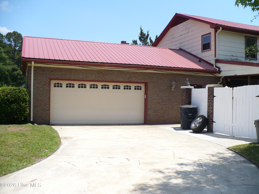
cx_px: 130
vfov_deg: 38.7
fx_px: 277
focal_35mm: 37
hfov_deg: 50.1
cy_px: 97
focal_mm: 6.1
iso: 100
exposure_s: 1/1000
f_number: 2.8
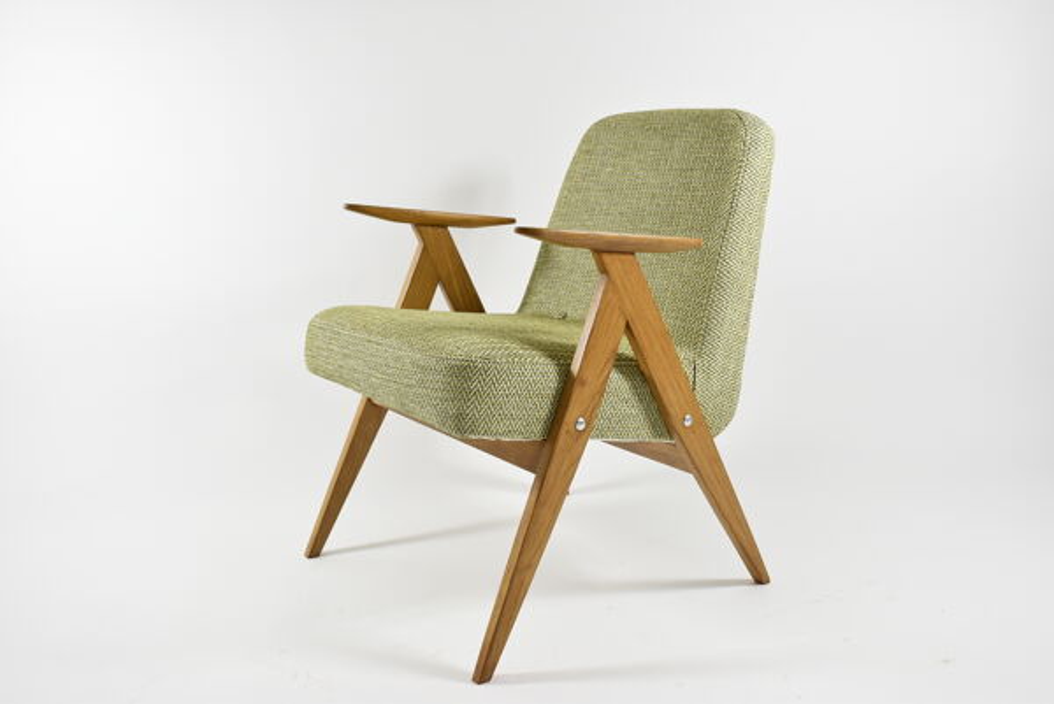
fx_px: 1187
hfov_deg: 47.9
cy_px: 352
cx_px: 527
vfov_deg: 33.1
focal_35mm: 40
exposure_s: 1/125
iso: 640
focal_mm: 27
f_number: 5.6
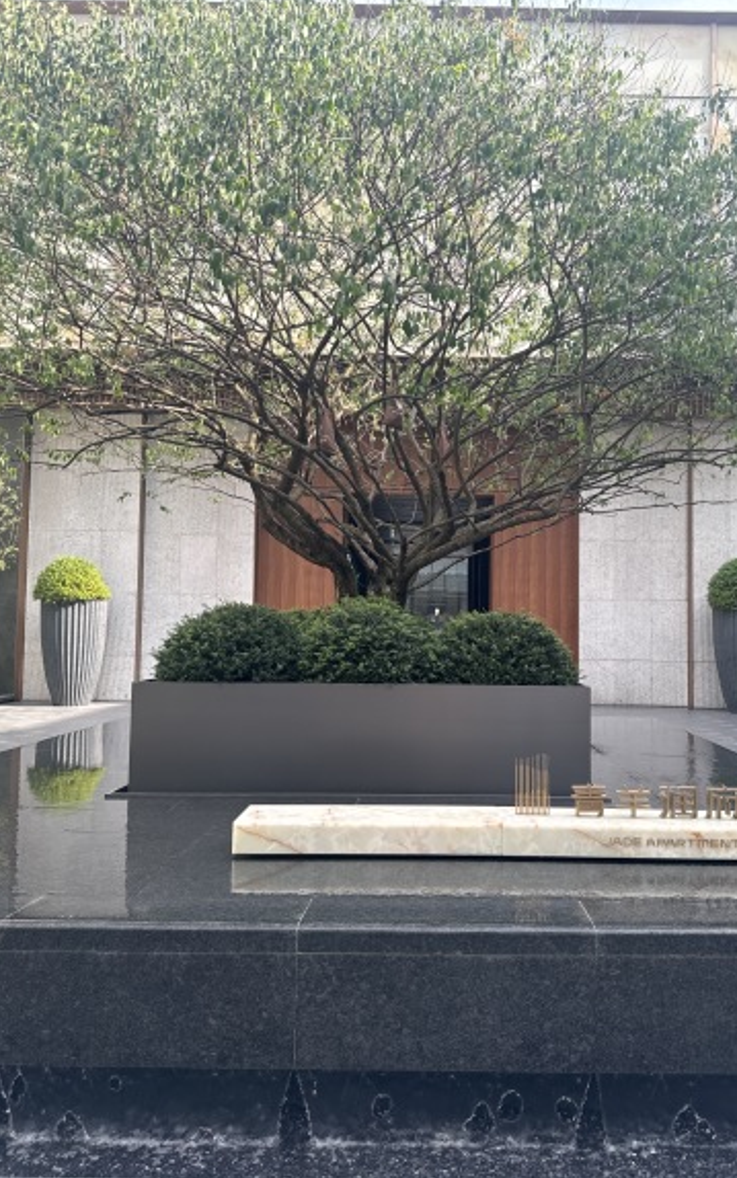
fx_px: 835
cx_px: 448
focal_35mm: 26
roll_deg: -1.5
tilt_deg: +2.5
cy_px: 582
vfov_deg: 70.4
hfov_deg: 47.3
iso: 80
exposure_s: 1/598
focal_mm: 6.76
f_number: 1.78
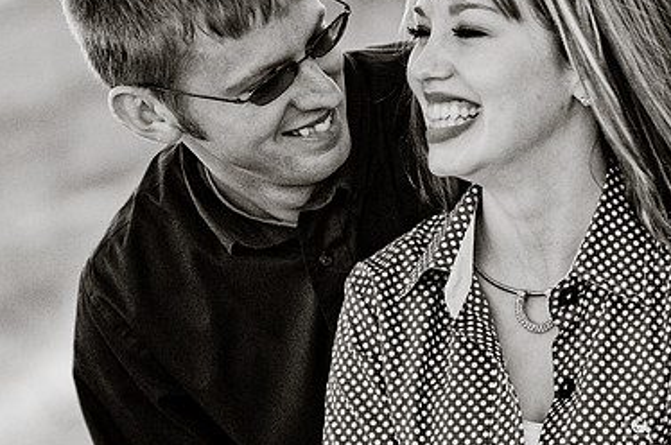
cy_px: 177
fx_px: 4242
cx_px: 375
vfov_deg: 6.0
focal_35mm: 228
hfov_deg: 9.0
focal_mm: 98
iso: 160
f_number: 2.8
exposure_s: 1/250
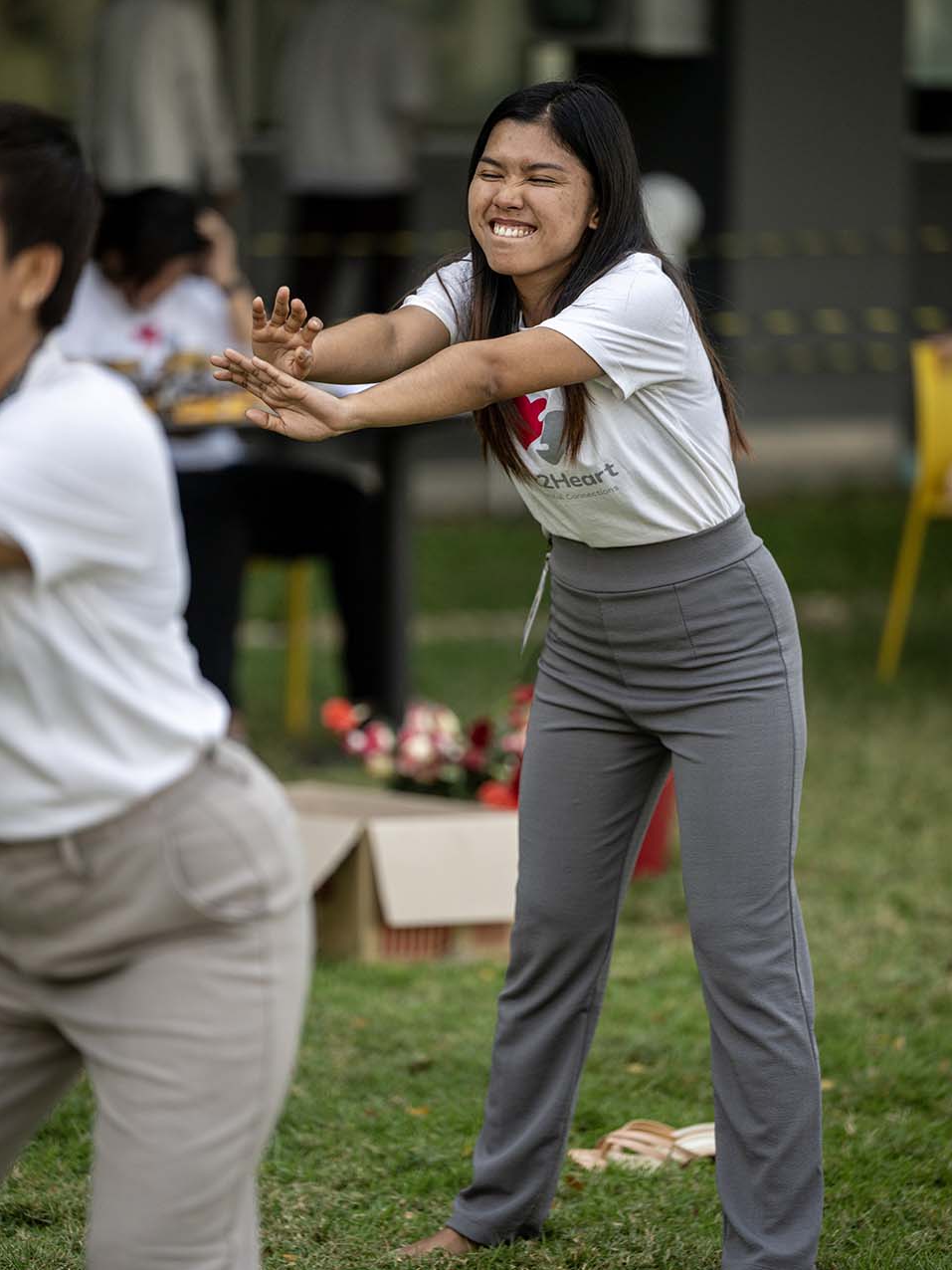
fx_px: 7957
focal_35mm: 217
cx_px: 476
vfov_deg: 9.1
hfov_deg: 6.8
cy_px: 652
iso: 220
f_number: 2.8
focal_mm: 200
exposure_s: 1/800
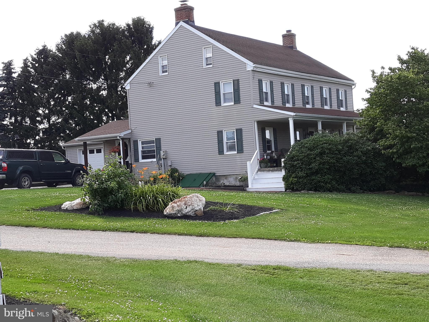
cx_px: 214
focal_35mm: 28
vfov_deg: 49.7
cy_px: 161
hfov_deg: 63.4
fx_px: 347
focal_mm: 3.7
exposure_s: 1/575
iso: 40
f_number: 1.7
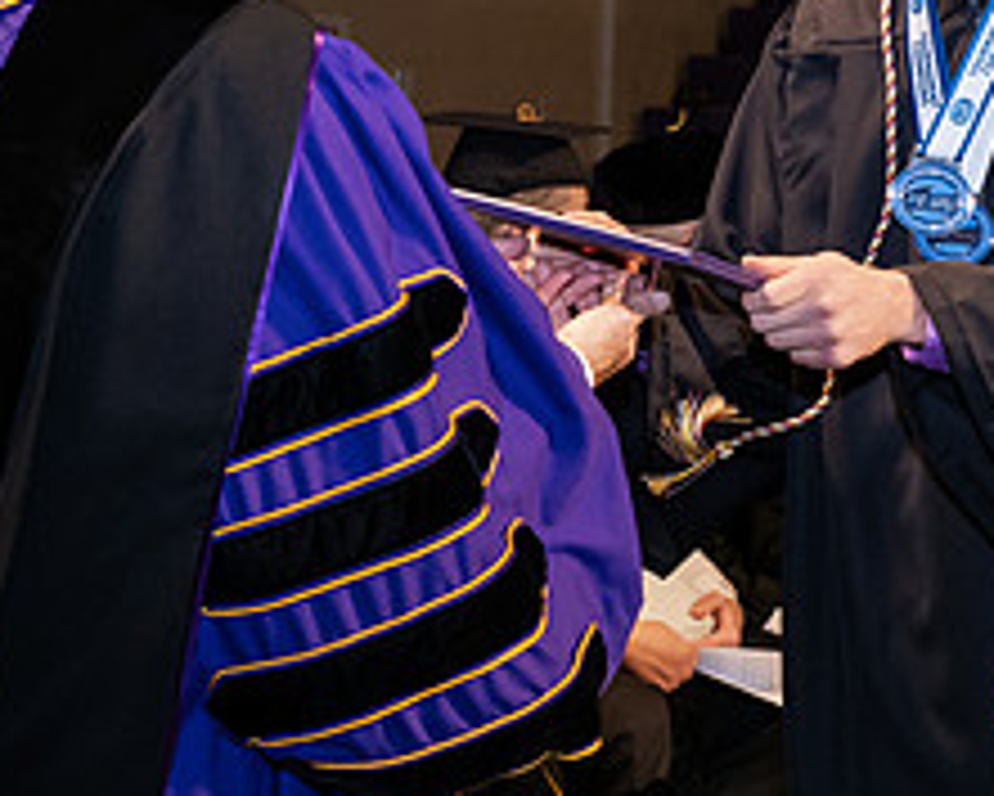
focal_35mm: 148
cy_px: 56
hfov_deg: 13.0
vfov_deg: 10.4
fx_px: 4356
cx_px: 526
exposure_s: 1/200
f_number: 6.3
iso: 1600
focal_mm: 60
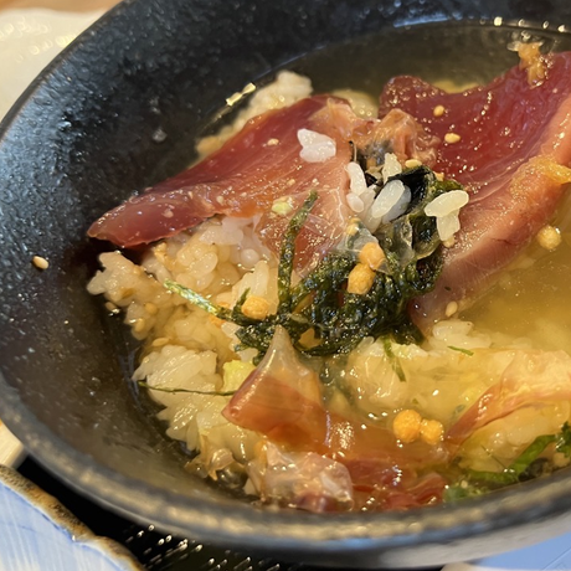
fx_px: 709
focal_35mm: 38
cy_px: 226
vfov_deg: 43.6
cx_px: 398
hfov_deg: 43.0
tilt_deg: -48.8
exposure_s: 1/50
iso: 160
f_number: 1.6
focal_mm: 5.1
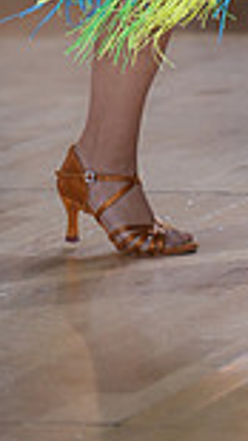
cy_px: -376
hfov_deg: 2.2
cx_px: 500
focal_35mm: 546
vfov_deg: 3.9
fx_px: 6394
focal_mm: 139
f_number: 2
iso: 800
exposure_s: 1/500
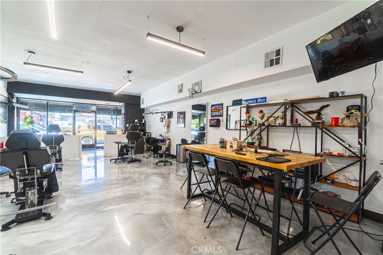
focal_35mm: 15
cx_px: 192
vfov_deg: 77.3
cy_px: 128
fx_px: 160
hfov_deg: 100.4
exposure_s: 1/50
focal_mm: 10
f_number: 7.1
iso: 100
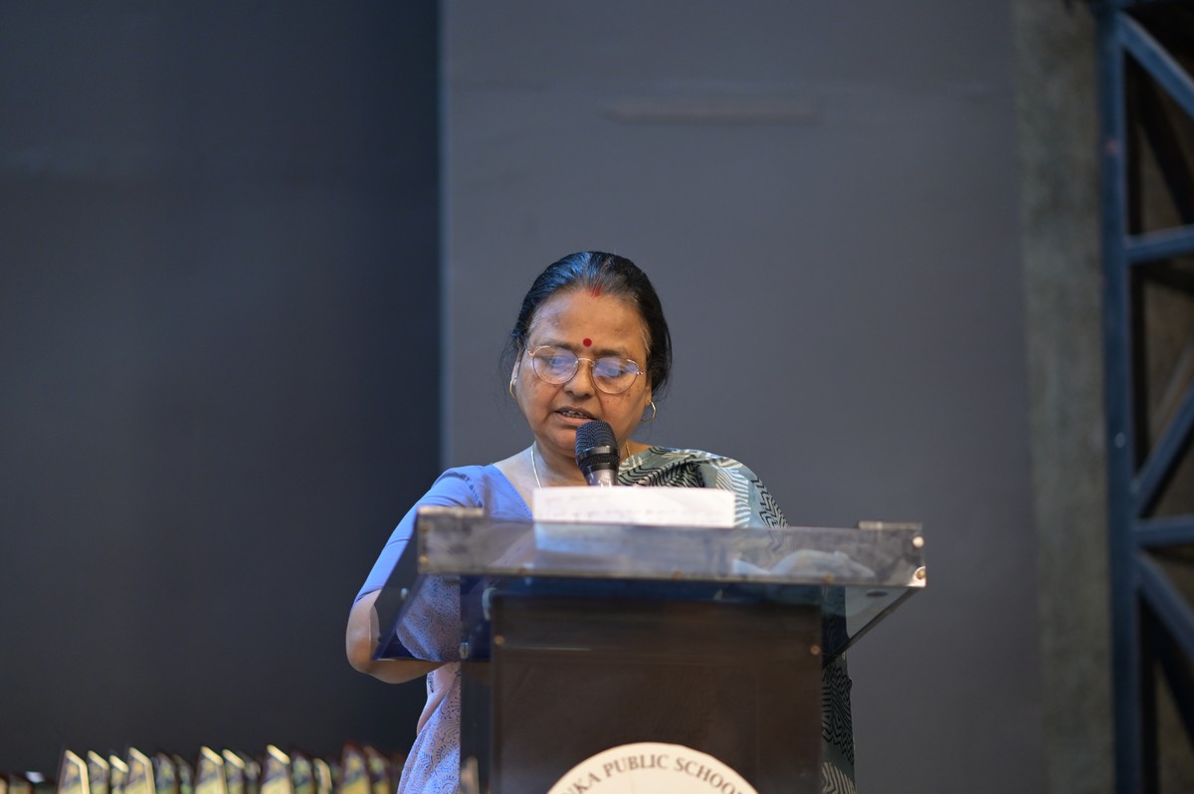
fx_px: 2817
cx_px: 597
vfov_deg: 16.0
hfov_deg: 23.9
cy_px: 397
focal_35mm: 85
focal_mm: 85
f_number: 1.8
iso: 1600
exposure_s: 1/125
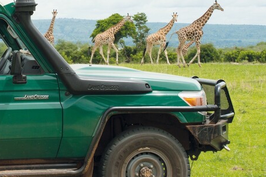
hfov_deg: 13.1
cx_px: 67
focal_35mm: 157
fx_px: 1159
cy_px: 26
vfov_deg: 8.7
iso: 400
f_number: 22
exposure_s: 1/250
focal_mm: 90
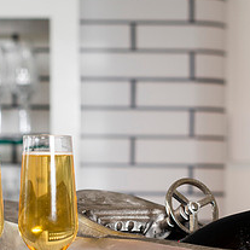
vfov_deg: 12.7
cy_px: 227
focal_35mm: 136
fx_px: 1111
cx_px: 115
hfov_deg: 12.8
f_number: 3.5
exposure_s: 1/200
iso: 200
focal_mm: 50
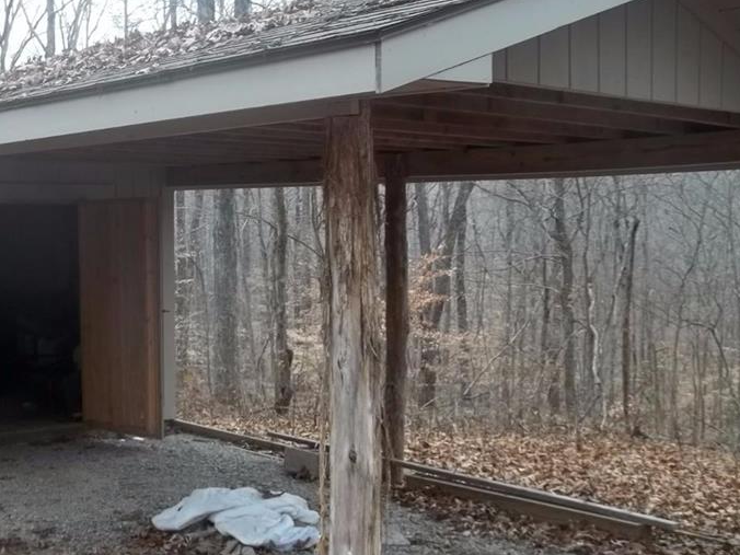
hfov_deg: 37.5
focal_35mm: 50
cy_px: 293
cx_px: 209
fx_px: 1069
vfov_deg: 29.1
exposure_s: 1/60
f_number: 3.3
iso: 64
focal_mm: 5.9
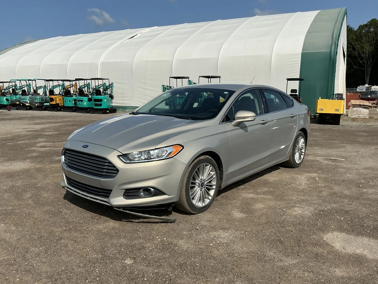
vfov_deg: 49.8
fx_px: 306
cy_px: 142
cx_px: 189
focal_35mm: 28
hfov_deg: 63.4
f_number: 1.8
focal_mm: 3
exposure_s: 1/3534
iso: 25
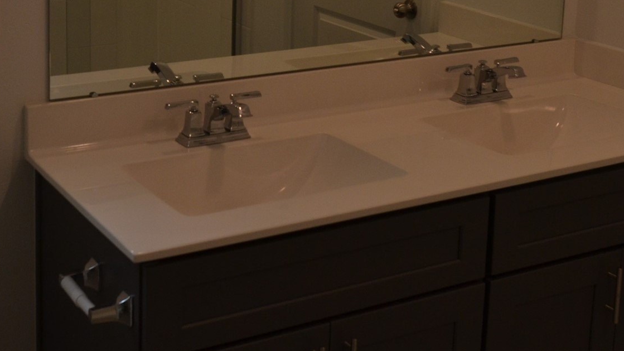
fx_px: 1009
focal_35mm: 61
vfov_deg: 18.9
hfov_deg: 34.0
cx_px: 197
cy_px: -35
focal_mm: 20
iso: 400
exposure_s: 1/100
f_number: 5
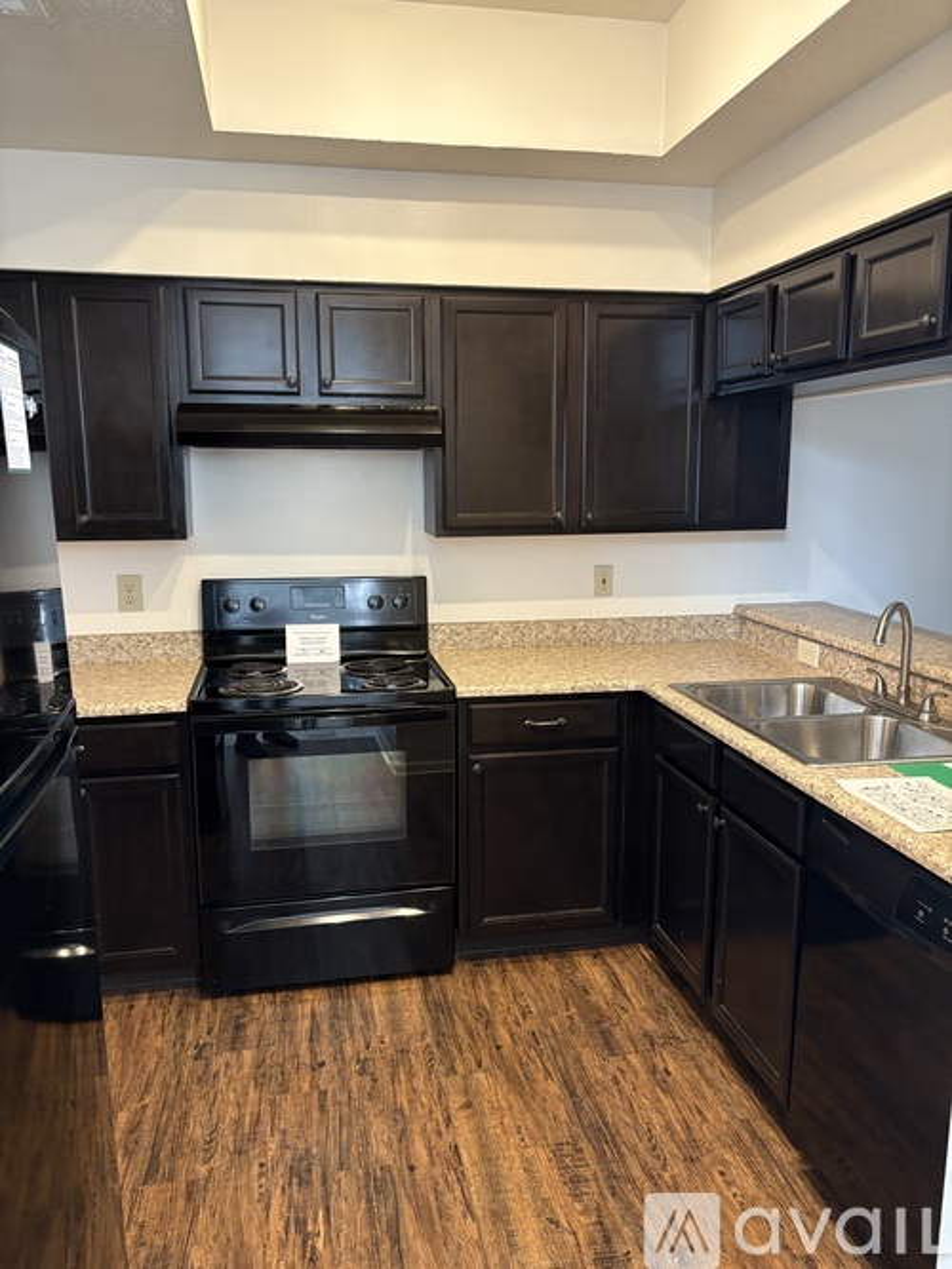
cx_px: 476
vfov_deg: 67.3
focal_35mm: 26
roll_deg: +0.2
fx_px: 954
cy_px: 634
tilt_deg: -10.2
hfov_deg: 53.0
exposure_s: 1/60
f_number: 1.6
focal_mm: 5.96
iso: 250
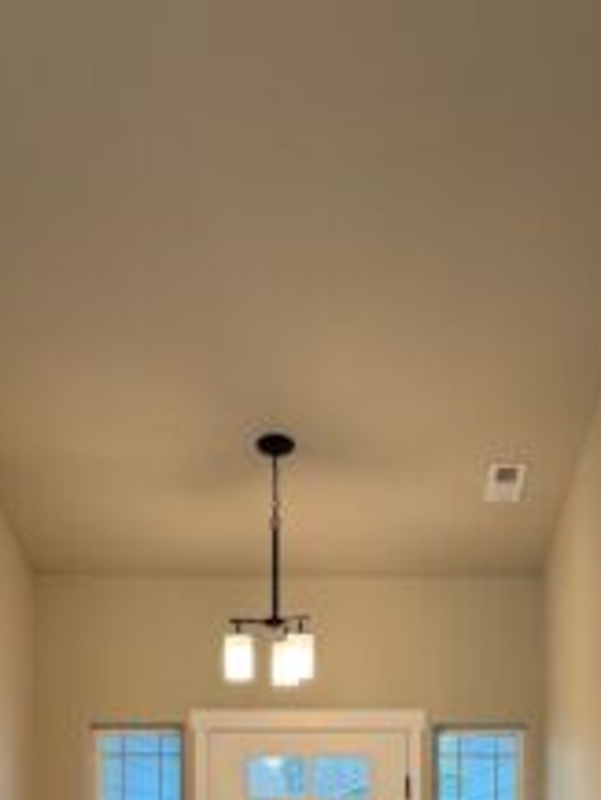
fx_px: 1364
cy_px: 806
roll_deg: +1.0
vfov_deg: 30.3
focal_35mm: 59
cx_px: 358
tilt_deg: +1.1
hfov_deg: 24.8
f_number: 1.78
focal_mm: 6.76
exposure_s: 1/60
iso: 125
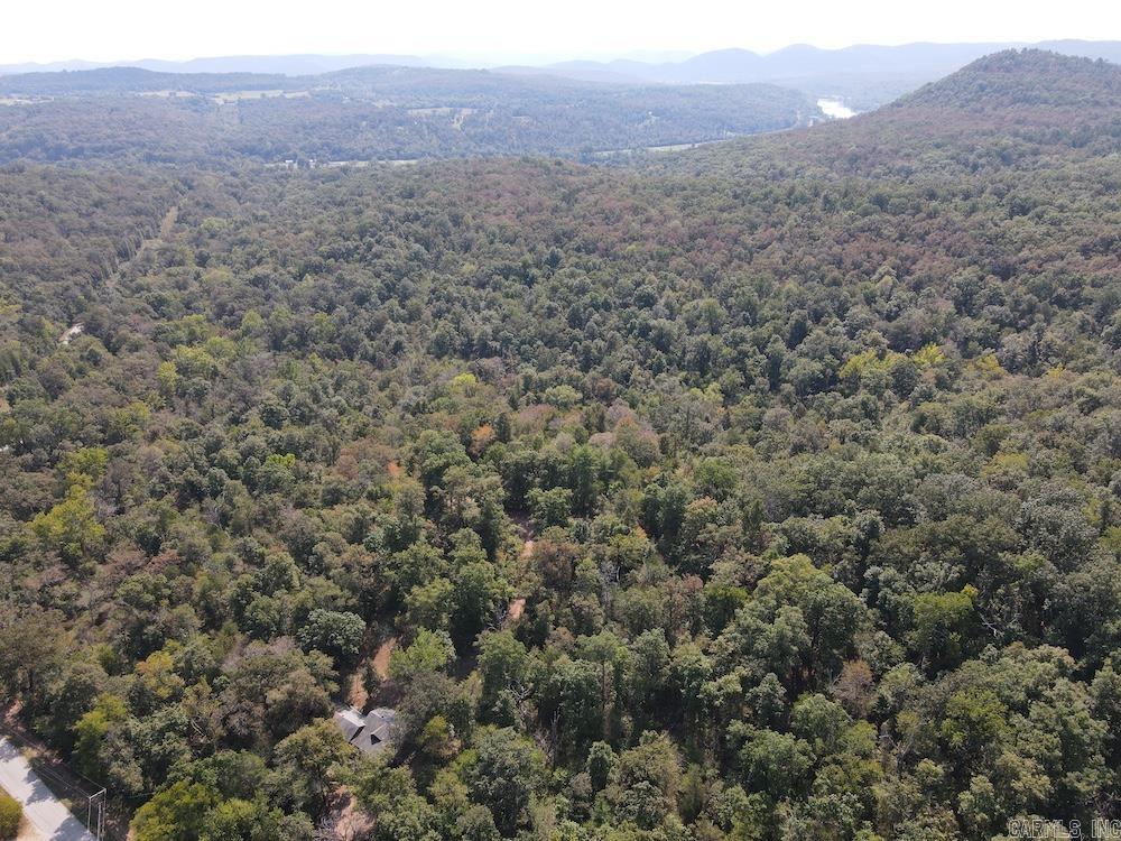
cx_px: 560
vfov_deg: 56.8
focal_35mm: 24
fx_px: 777
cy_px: 420
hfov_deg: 71.6
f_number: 2.8
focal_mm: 4.5
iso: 100
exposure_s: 1/20
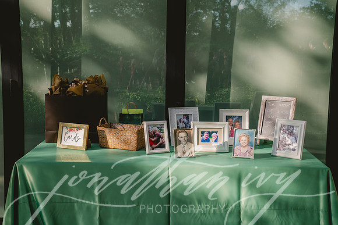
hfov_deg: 36.9
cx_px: 169
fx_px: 507
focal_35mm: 54
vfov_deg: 25.1
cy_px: 112
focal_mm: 54
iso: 400
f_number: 6.3
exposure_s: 1/250
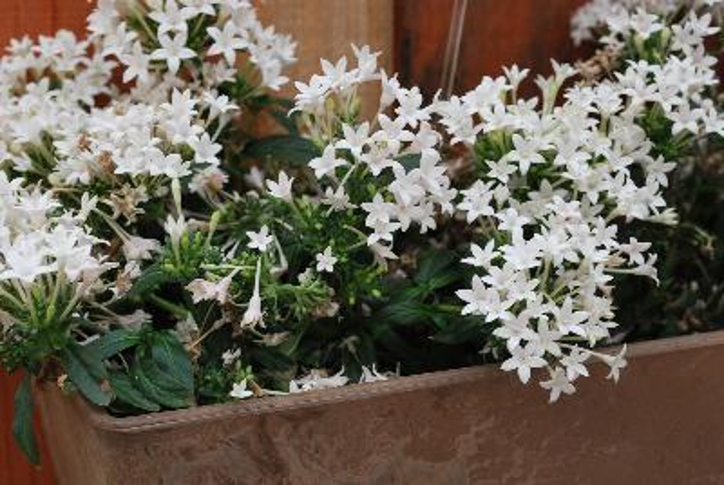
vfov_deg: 22.7
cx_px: 362
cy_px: 242
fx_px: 1208
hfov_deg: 33.4
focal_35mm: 60
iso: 140
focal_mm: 40
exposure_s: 1/60
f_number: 8
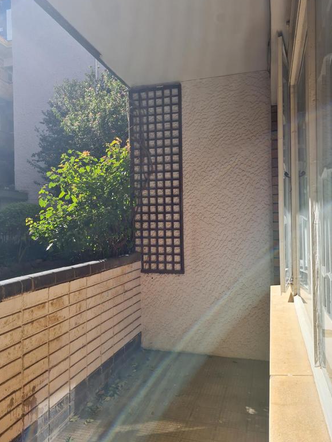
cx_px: 161
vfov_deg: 65.3
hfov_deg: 51.4
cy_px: 222
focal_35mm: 27
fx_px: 345
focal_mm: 5.4
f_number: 1.8
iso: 50
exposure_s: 1/1244
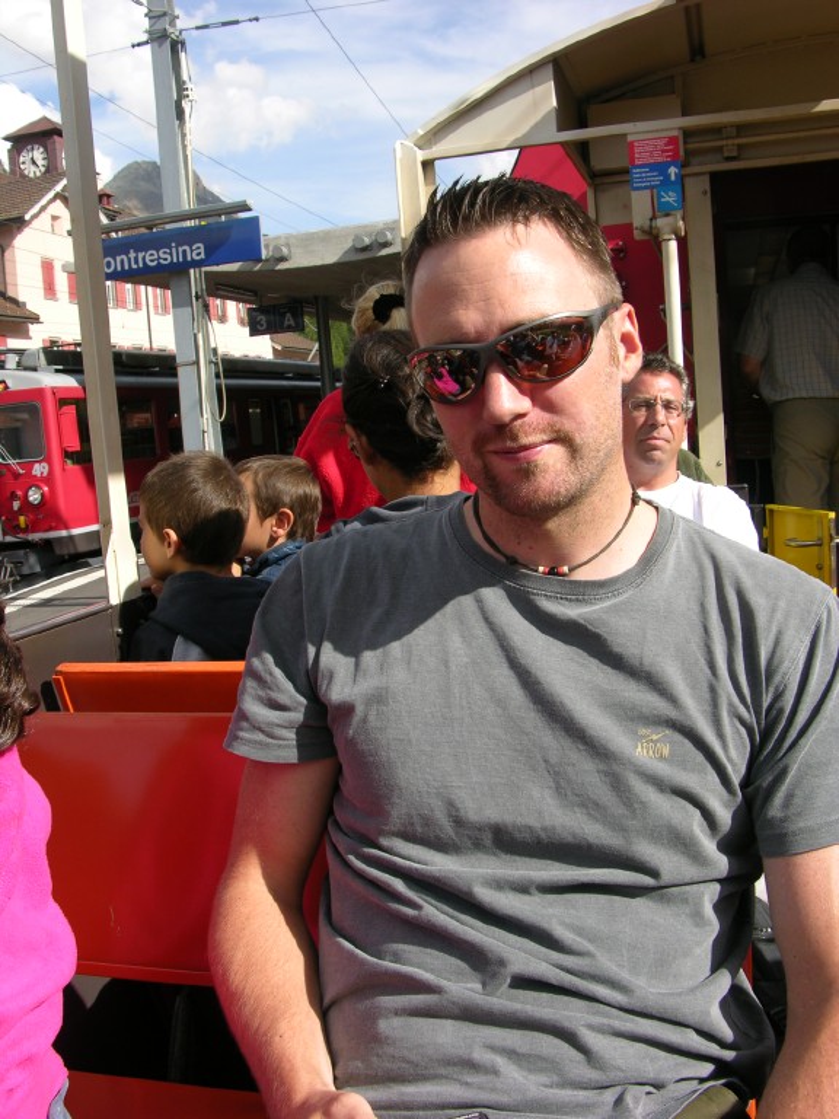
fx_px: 1131
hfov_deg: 40.7
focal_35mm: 35
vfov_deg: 52.6
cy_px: 560
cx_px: 420
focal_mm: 8.9
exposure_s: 1/203
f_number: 5.6
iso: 50
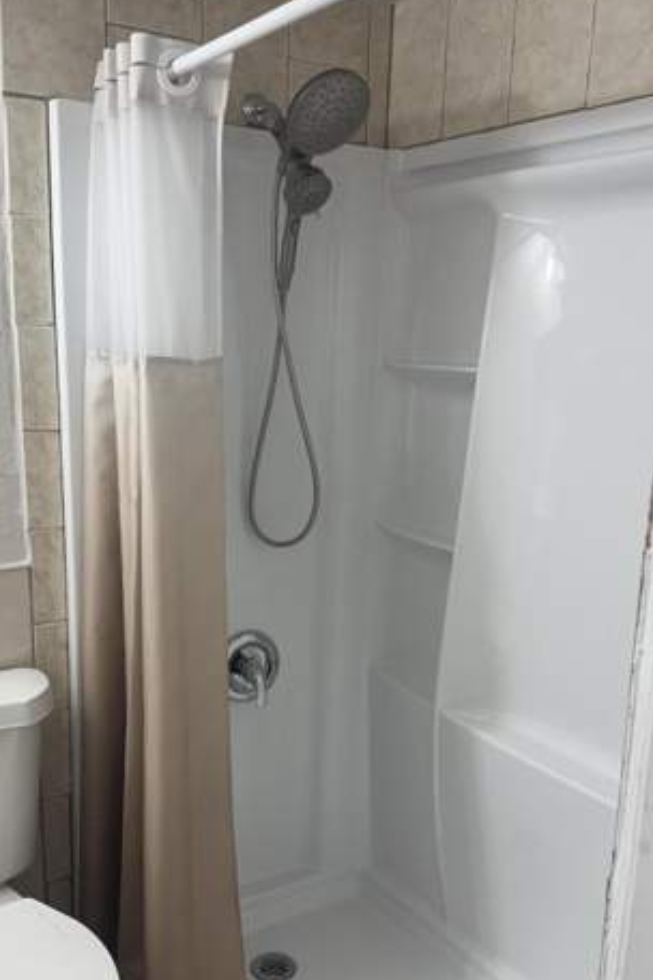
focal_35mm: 35
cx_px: 309
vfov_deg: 54.0
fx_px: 952
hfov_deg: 37.8
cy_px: 589
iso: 100
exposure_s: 1/120
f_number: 1.78
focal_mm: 6.86
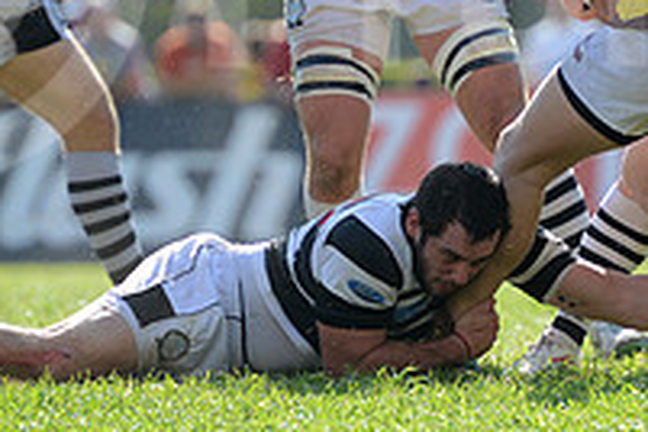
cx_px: 467
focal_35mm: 778
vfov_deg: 1.8
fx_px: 14003
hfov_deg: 2.7
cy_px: -44
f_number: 4
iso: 320
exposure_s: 1/800
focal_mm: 270
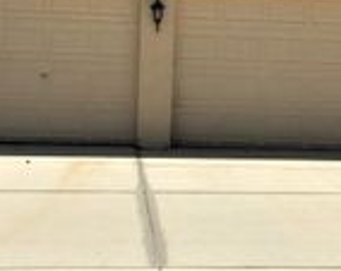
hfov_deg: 19.1
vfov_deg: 15.3
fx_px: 1007
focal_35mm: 100
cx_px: 250
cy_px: 88
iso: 32
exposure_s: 1/3968
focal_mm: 4.15
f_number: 2.2
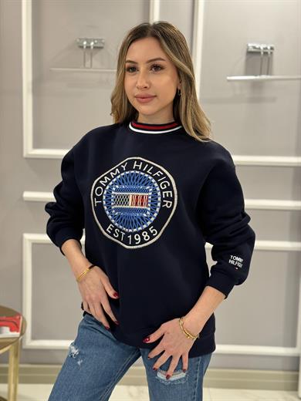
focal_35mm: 48
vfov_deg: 39.7
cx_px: 150
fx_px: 557
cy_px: 200
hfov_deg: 30.3
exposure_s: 1/50
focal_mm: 6.76
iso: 200
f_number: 1.78
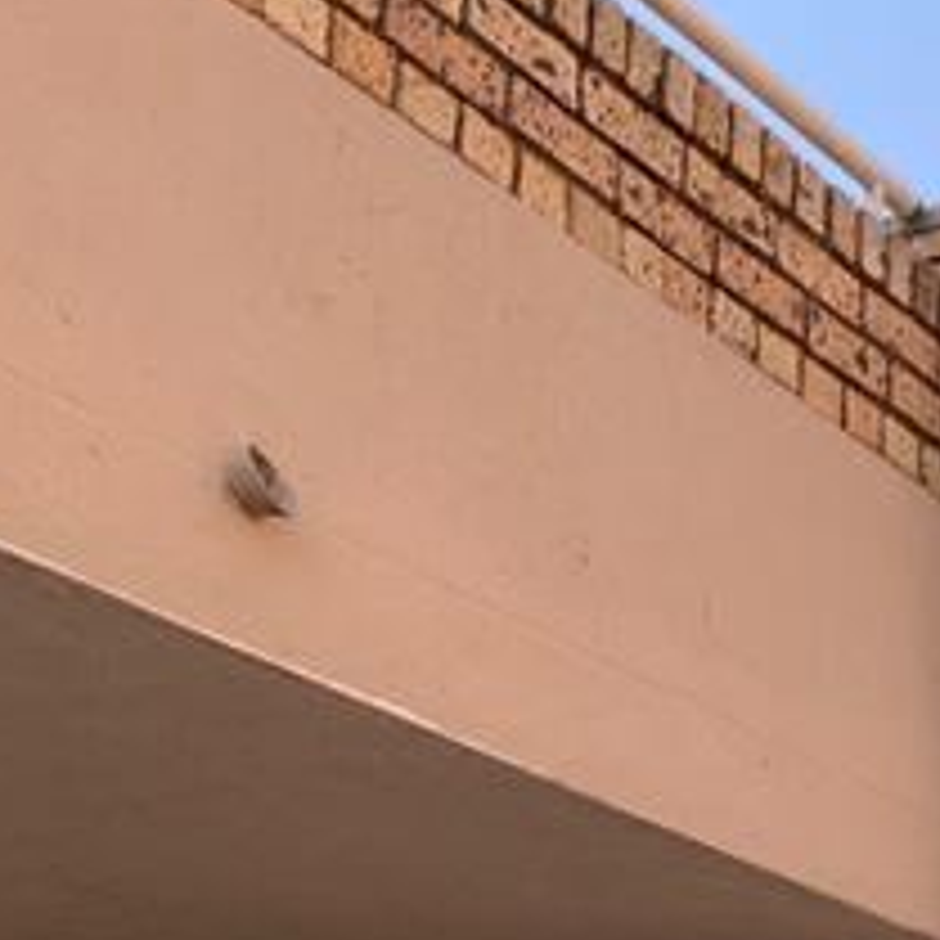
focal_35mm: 88
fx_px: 2704
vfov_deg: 18.5
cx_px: 1093
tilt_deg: +7.8
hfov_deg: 18.8
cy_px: 1169
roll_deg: -1.3
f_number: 1.8
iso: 25
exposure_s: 1/515
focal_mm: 4.25
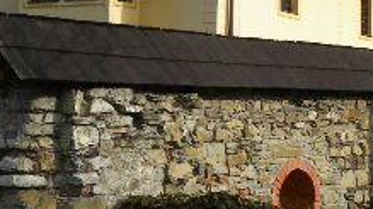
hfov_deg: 23.4
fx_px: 900
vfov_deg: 13.1
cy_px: -2
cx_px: 182
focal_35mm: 91
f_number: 5
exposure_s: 1/314
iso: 64
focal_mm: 5.9
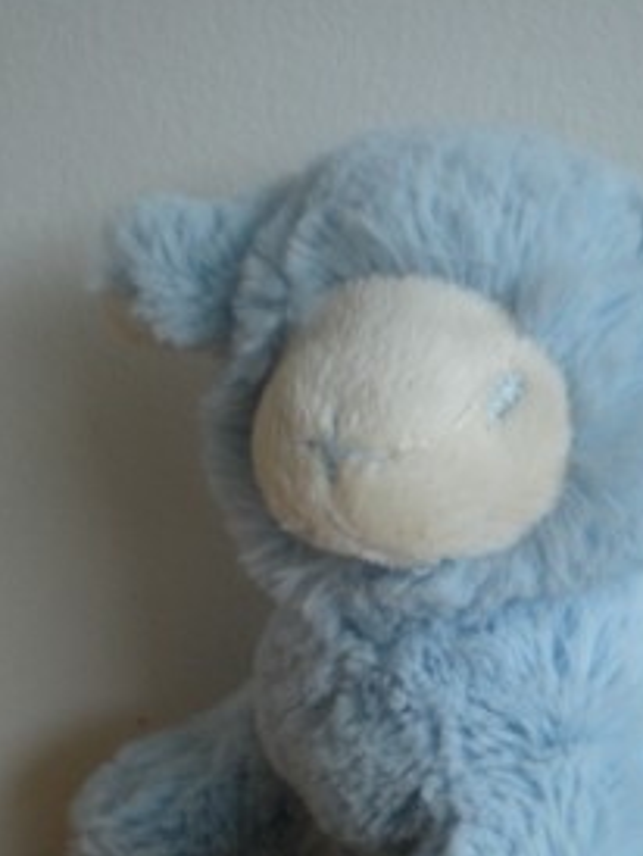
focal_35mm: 72
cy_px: 722
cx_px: 496
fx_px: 1780
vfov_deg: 26.4
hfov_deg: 20.3
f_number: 3.1
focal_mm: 6.3
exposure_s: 1/8
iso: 210
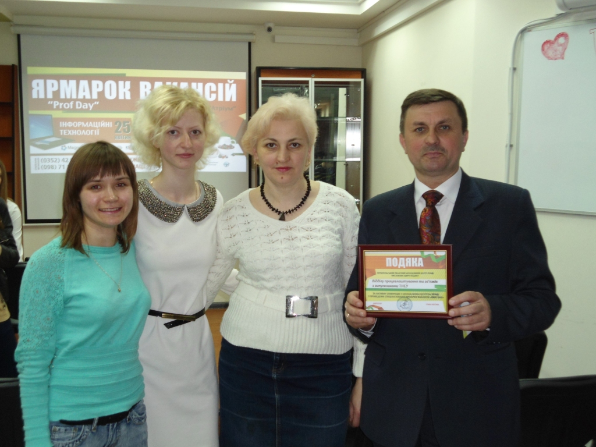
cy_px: 224
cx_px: 298
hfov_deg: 50.1
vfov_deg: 38.7
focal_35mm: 37
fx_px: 637
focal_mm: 6.7
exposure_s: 1/40
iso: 200
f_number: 3.2
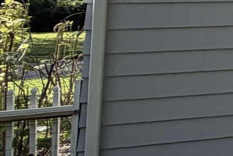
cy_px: -44
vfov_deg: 12.9
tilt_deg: +4.0
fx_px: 667
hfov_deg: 11.3
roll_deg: +1.2
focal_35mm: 103
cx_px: 706
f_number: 2.2
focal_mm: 2.22
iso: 40
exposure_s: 1/585
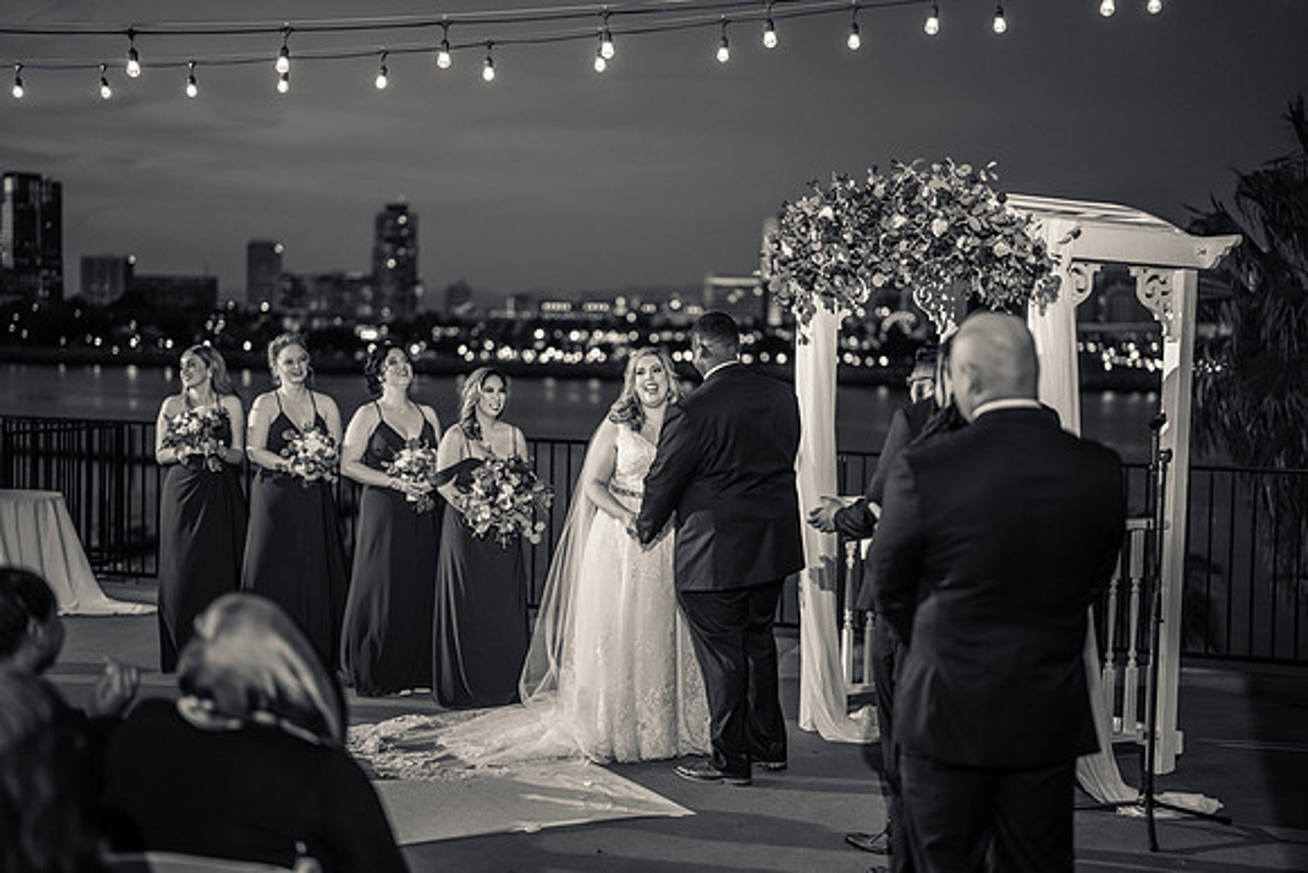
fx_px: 1817
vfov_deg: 27.0
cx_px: 654
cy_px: 436
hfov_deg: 39.6
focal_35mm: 50
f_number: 1.2
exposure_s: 1/250
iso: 800
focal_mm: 50
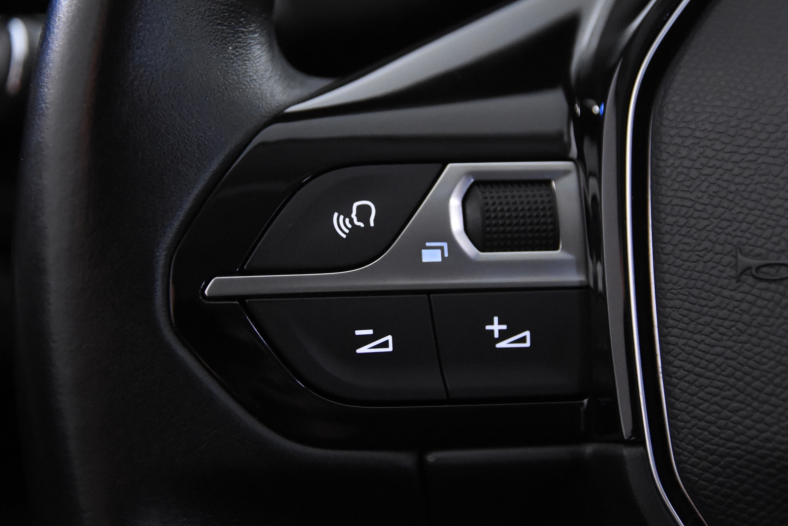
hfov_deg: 22.6
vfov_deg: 15.2
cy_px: 222
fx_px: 1970
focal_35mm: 90
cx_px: 410
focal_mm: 50
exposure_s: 1/80
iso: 5600
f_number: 3.8
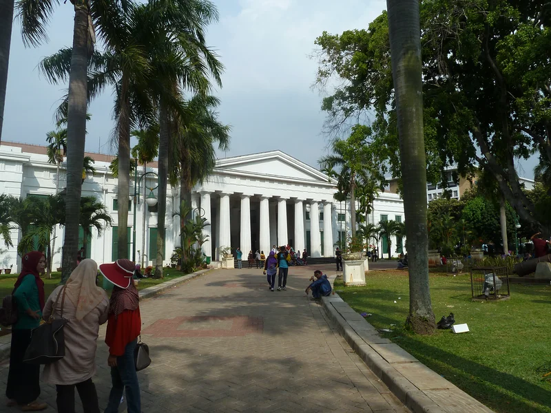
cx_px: 276
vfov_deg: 54.9
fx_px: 398
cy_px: 206
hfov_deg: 69.4
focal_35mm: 25
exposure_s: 1/500
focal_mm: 4.1
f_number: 5.6
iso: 80
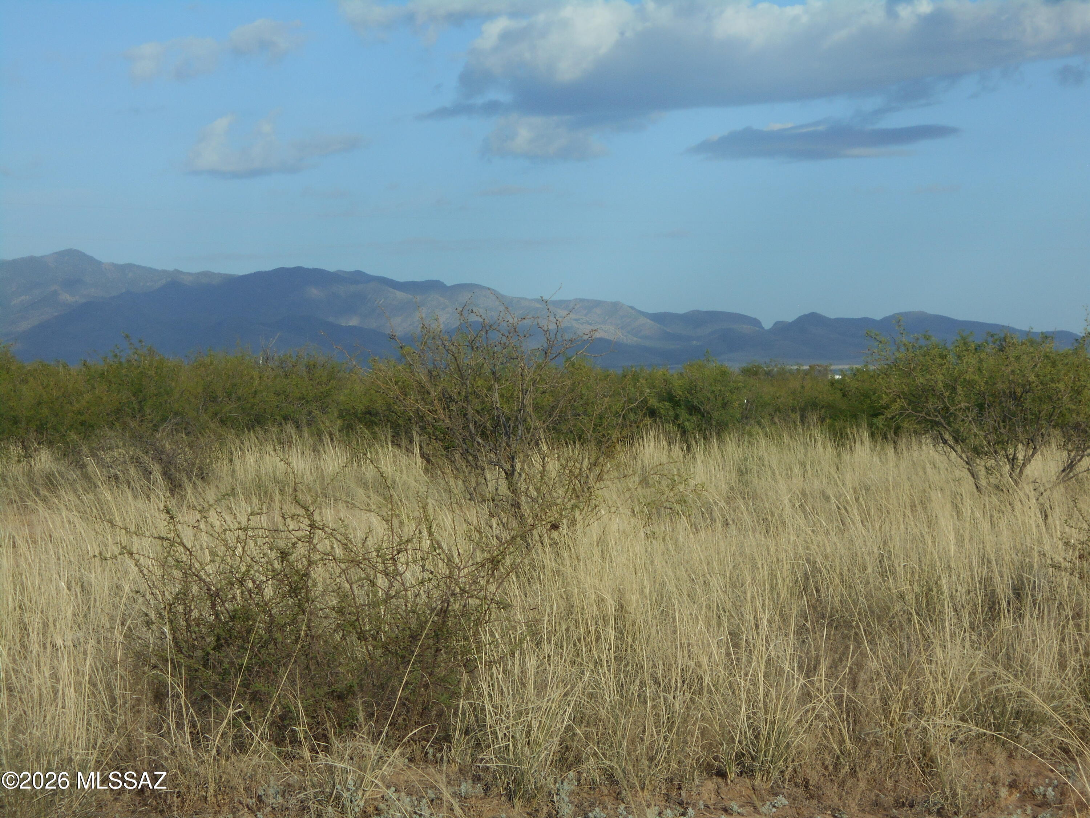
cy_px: 409
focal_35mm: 112
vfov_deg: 13.2
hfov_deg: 17.6
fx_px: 3527
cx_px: 545
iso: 80
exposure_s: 1/400
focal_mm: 20.1
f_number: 6
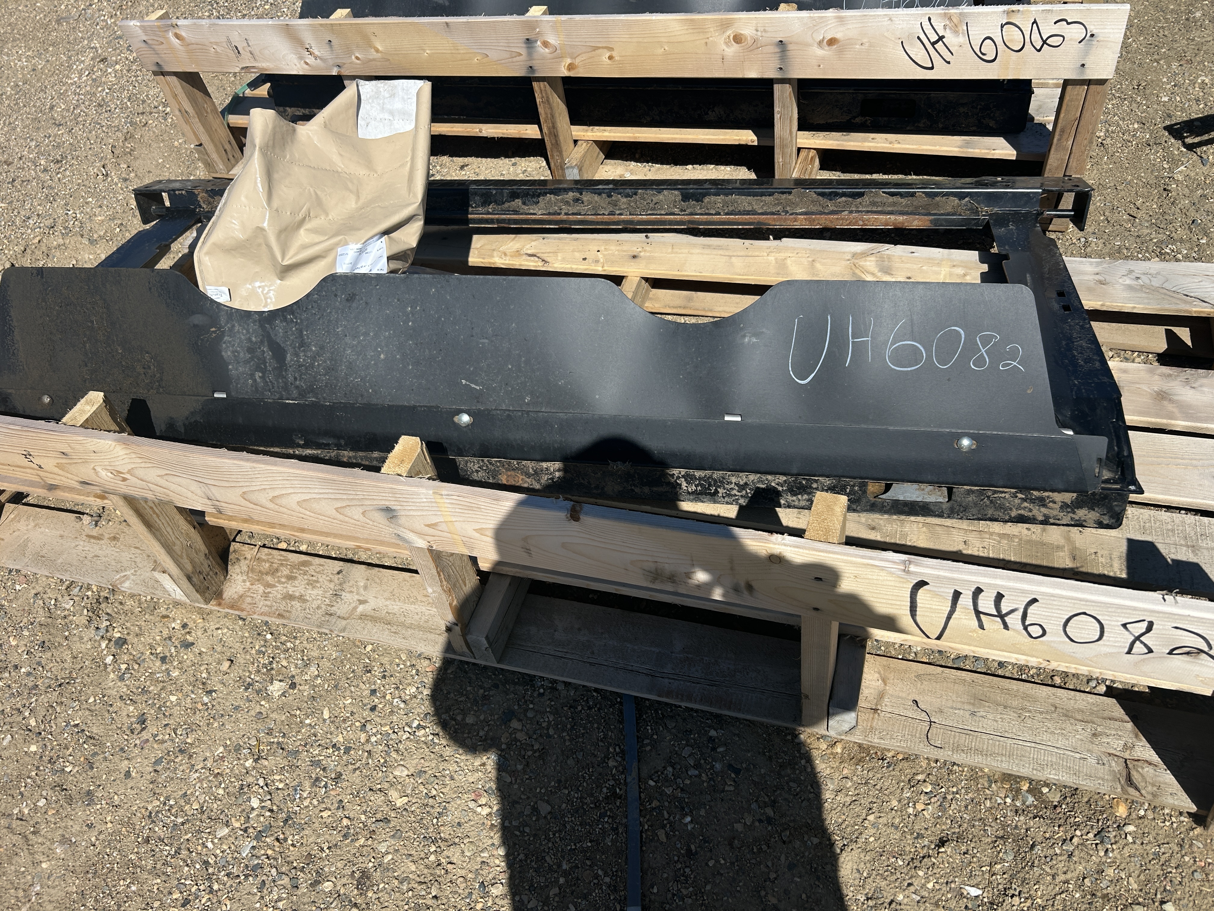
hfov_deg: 67.3
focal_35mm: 26
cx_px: 607
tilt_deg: -48.2
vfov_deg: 53.1
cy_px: 456
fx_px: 912
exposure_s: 1/6211
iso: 50
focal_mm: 5.7
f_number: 1.5
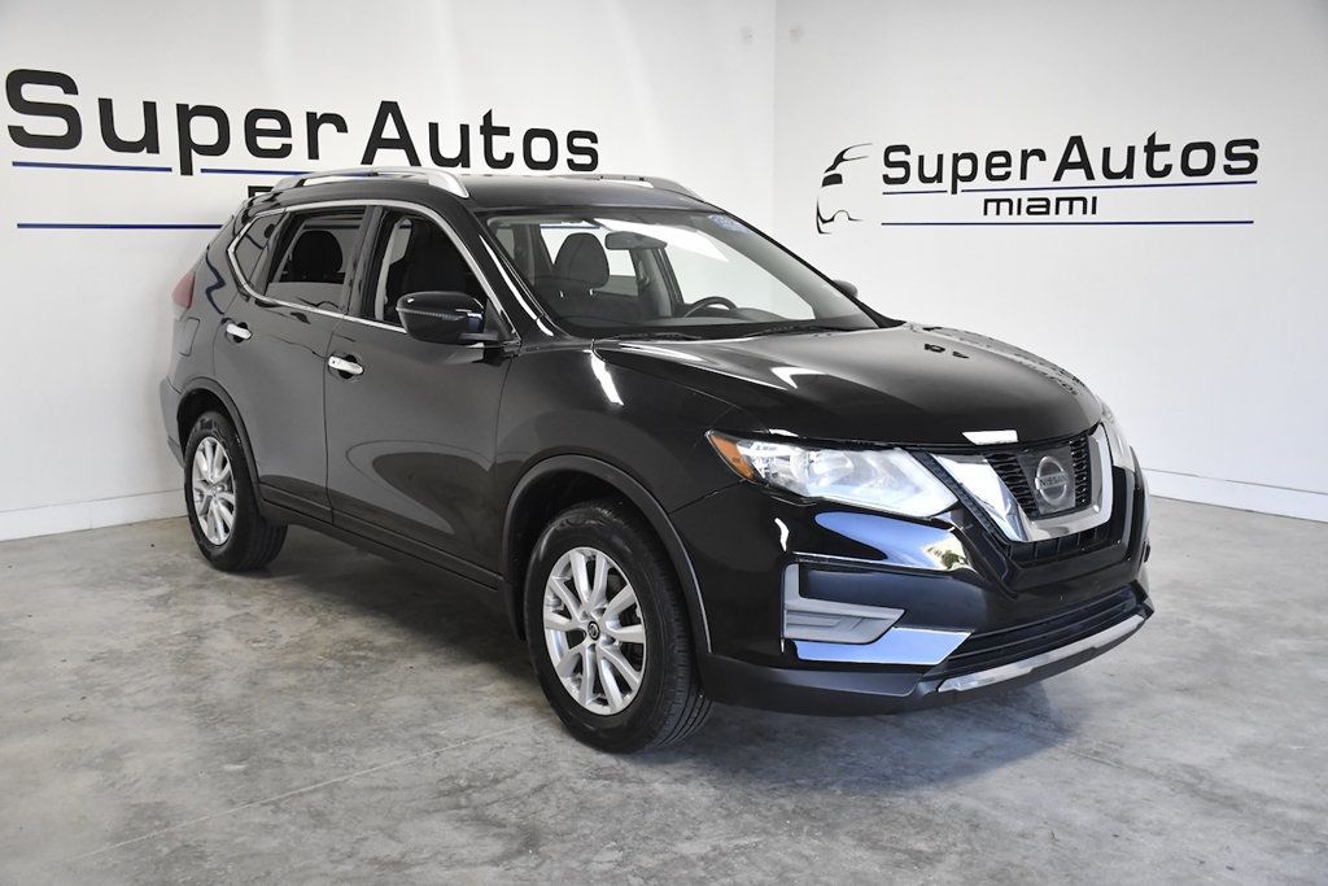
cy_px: 443
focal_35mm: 36
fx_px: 1328
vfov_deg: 36.9
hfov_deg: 53.1
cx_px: 664
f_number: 3.8
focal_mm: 24
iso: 2500
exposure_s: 1/1250
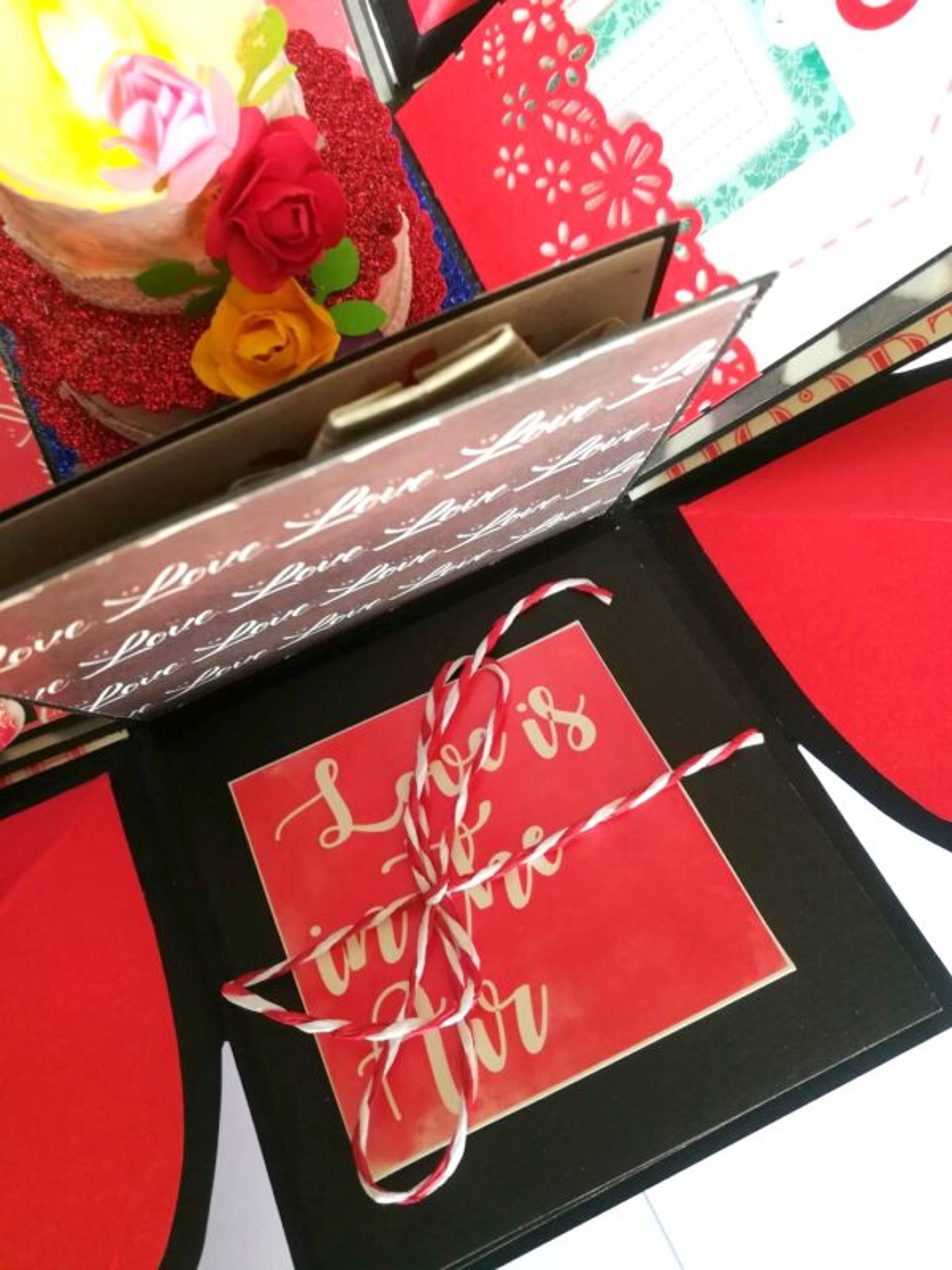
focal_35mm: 26
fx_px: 953
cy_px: 635
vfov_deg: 67.3
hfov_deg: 53.1
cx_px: 476
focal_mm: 3.83
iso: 100
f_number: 2.2
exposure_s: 1/33.3
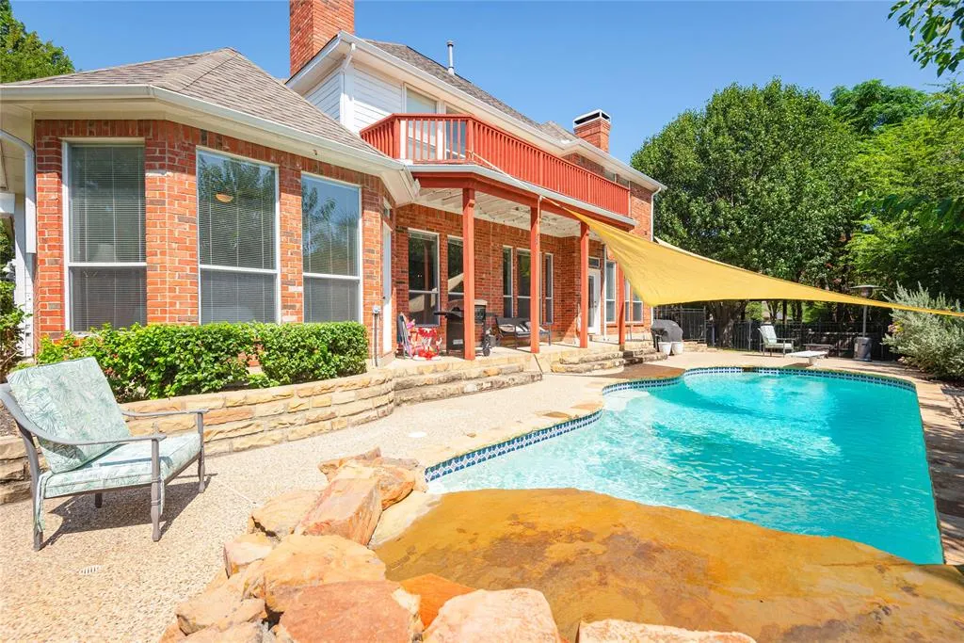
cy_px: 322
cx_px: 482
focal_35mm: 16
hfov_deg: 96.7
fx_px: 428
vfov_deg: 73.8
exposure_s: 1/320
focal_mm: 16
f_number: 7.1
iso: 100
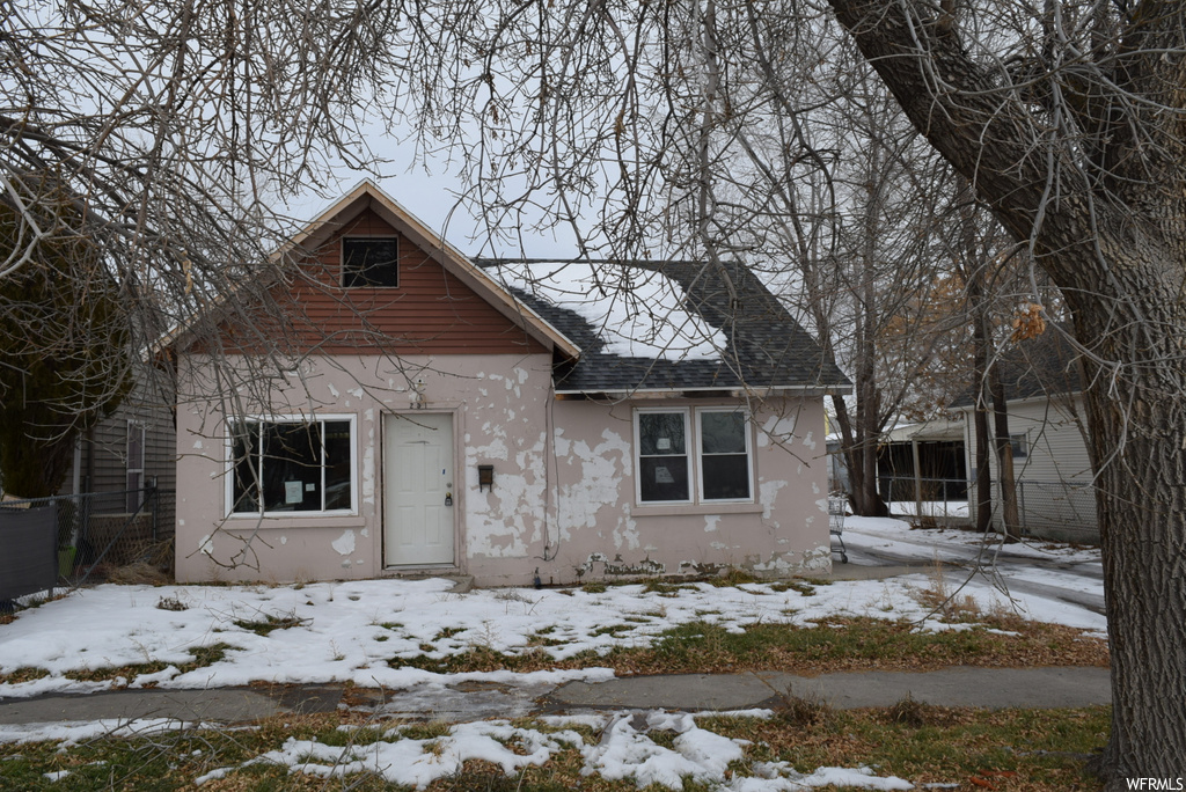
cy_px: 396
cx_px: 593
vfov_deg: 48.0
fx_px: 890
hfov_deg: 67.4
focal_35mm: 27
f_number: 8
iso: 320
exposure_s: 1/250
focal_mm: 18
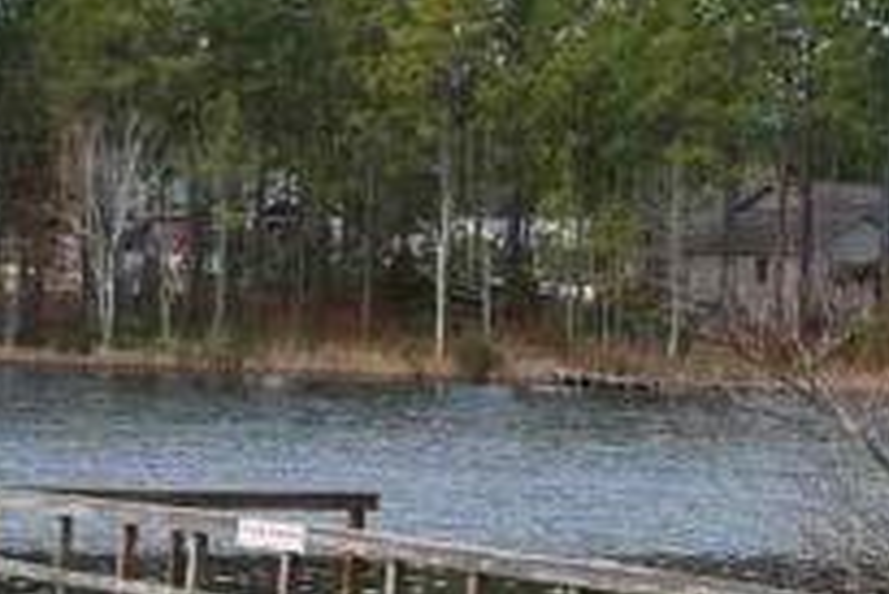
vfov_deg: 6.9
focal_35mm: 199
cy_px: 442
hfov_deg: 10.3
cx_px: 549
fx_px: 4918
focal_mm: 38
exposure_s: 1/200
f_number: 7.1
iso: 100
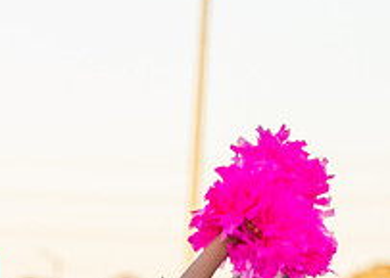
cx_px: -202
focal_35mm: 381
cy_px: 344
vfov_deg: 3.8
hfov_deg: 5.2
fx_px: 4220
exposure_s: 1/1250
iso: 500
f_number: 2.8
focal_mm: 118
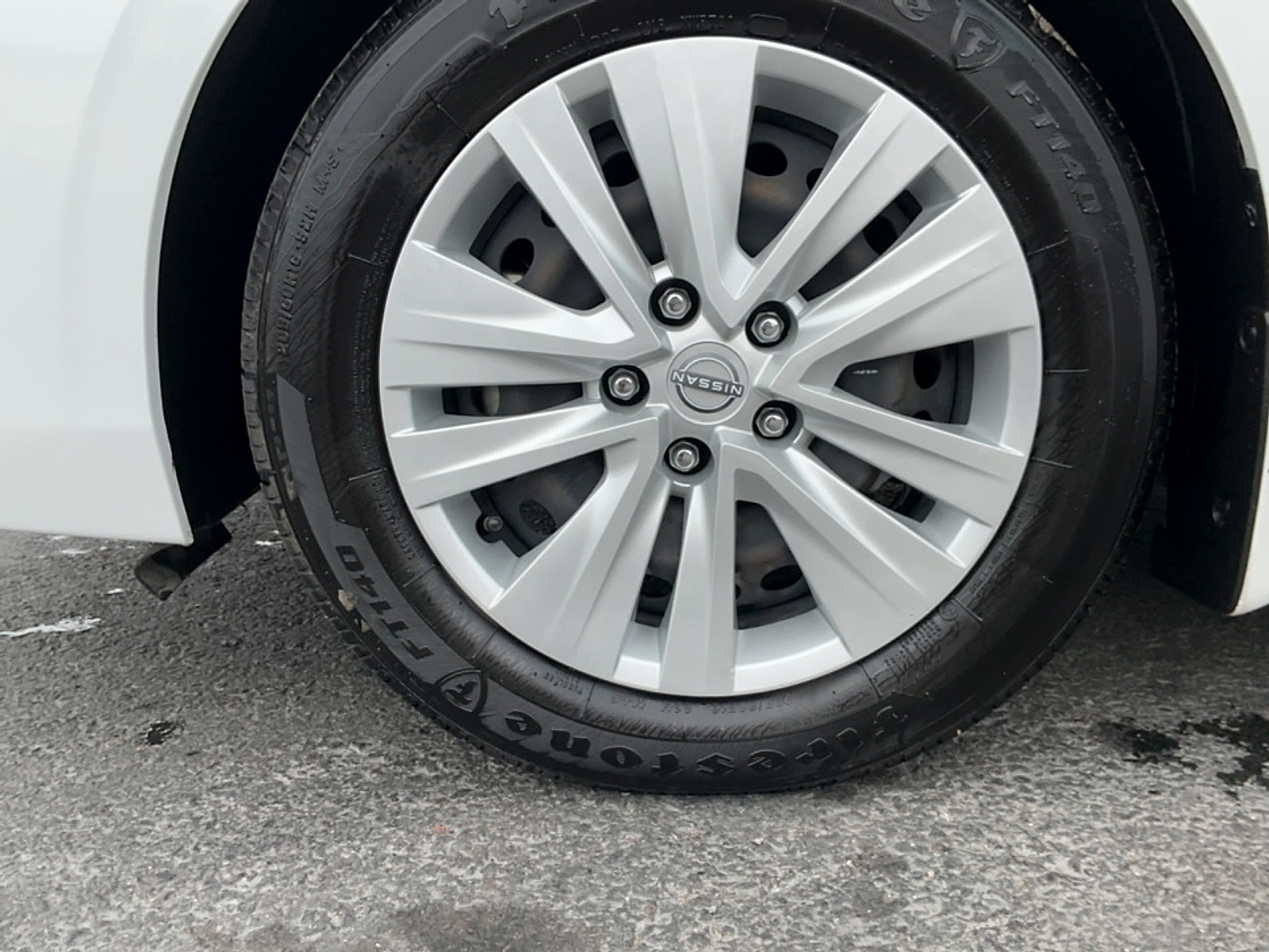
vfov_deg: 46.8
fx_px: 1100
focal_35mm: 30
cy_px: 476
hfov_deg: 60.0
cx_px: 634
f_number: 1.8
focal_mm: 3
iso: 20
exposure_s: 1/229
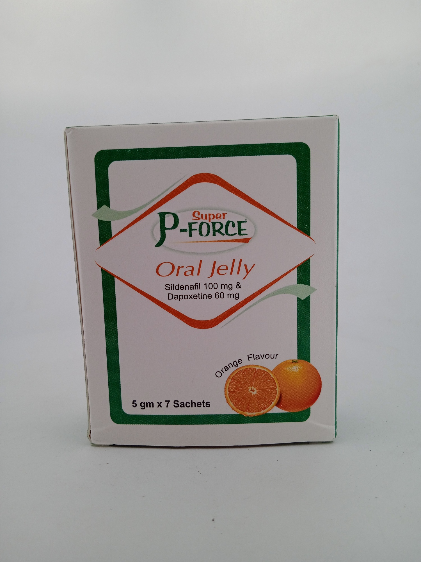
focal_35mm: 28
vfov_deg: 63.4
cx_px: 210
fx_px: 454
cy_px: 281
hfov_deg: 49.7
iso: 100
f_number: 2.2
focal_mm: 3.43
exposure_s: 1/201
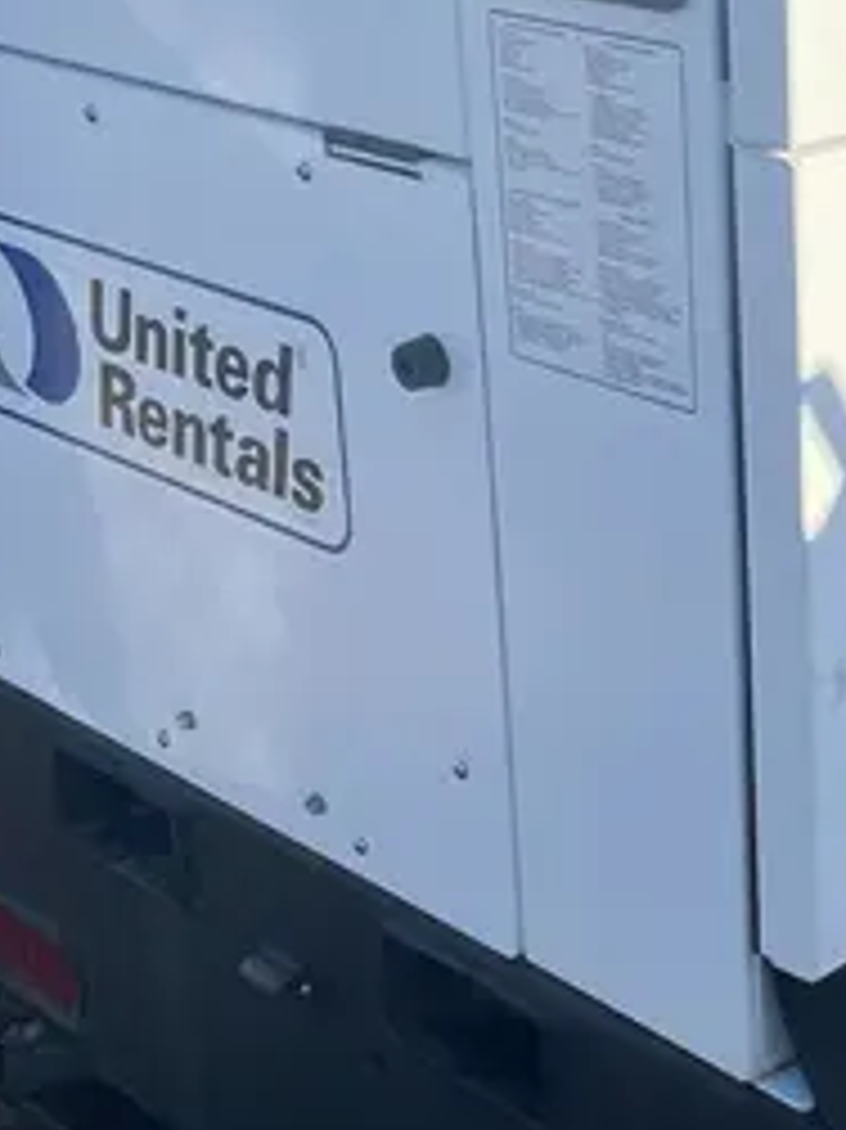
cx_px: 1026
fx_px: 2479
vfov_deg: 25.6
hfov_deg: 18.3
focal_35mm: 76
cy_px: 452
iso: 32
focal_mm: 4.2
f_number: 1.6
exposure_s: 1/3300
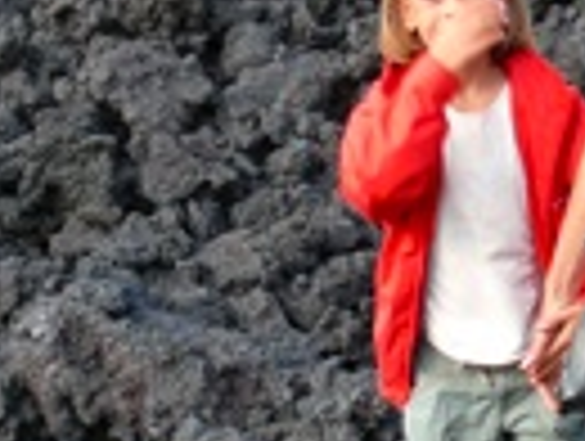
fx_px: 2963
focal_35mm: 175
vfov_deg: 8.5
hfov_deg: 11.0
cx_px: 760
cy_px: 288
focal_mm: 8
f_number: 3.2
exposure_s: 1/100
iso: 100
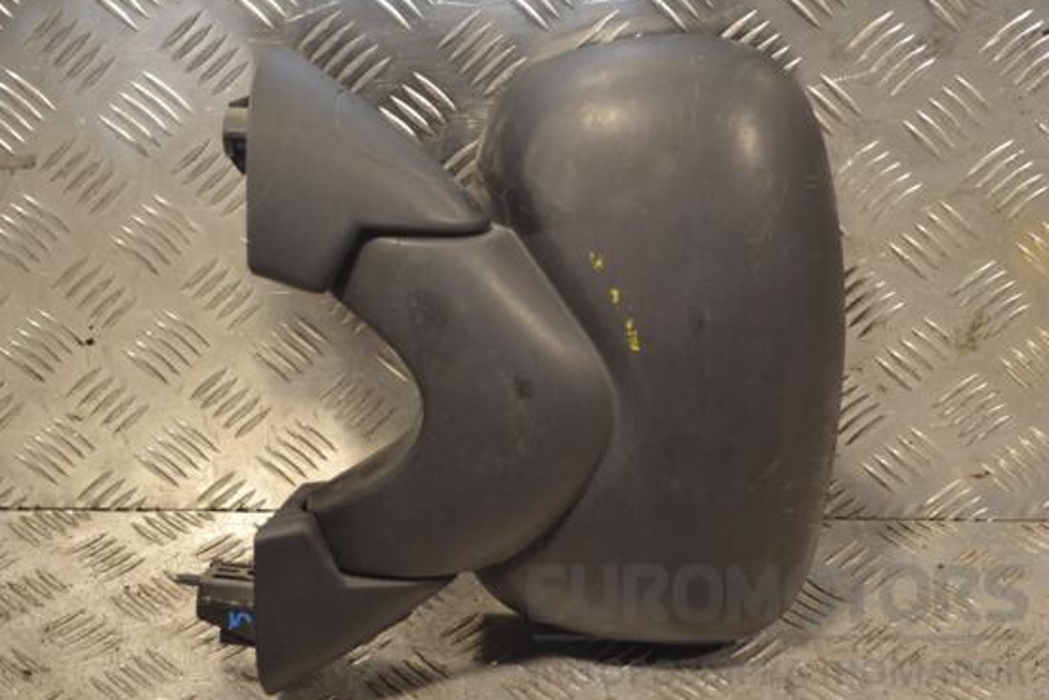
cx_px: 492
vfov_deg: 18.9
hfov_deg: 28.1
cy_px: 340
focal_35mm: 72
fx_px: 2098
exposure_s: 1/60
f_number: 5.3
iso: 500
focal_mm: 44
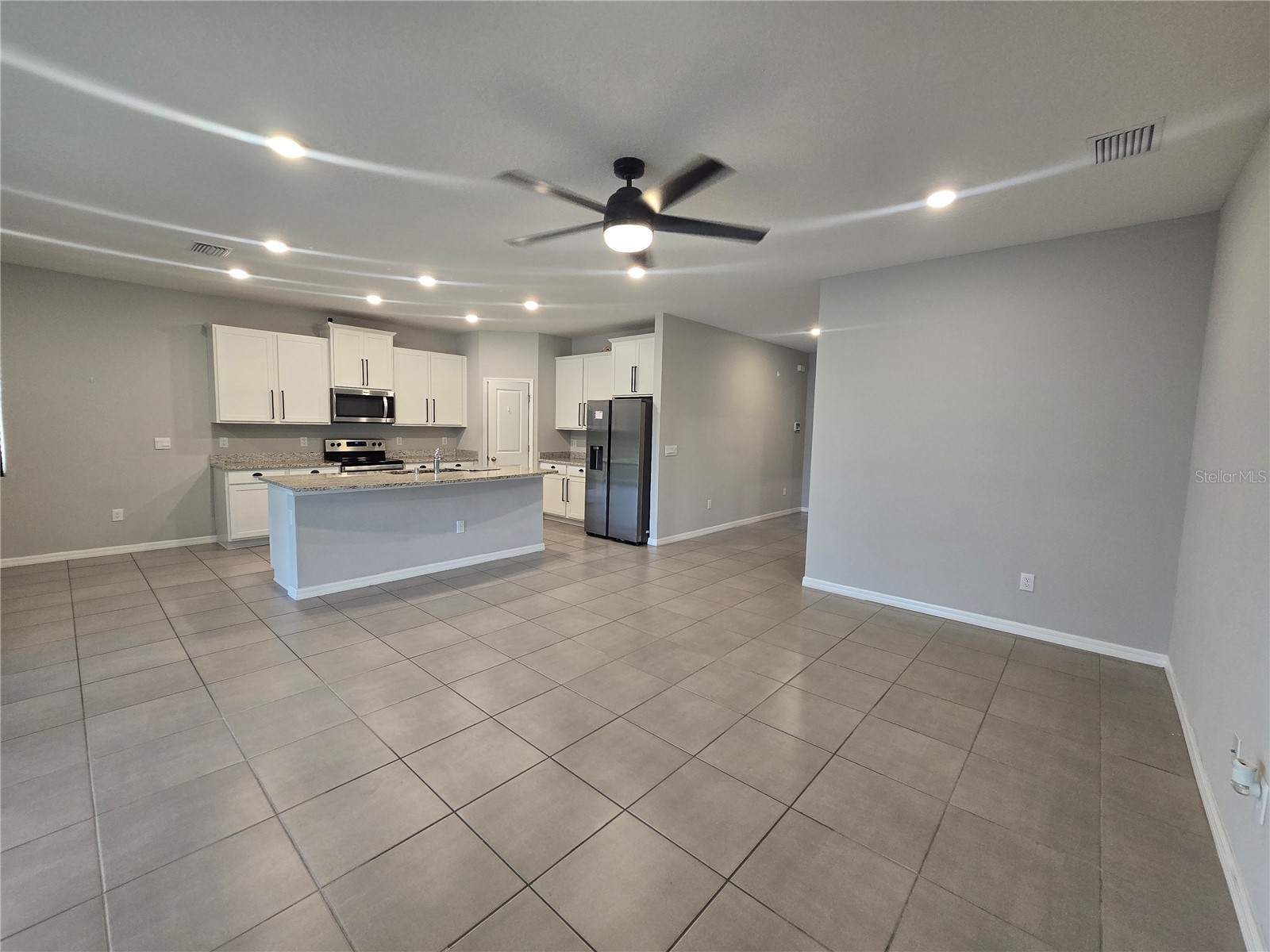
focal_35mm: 13
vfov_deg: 89.9
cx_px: 635
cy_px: 476
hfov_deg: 106.2
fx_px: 477
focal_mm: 2.2
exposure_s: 1/60
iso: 200
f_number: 2.2
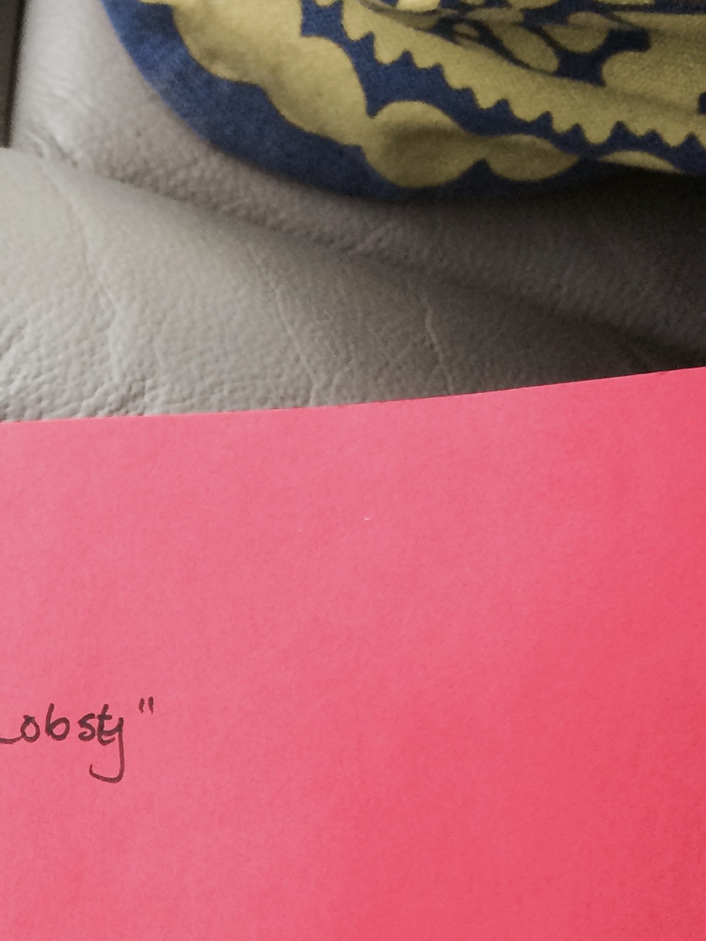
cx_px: -41
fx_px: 1849
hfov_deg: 20.7
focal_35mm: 68
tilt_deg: -72.4
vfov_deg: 27.5
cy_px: 854
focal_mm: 4.15
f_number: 2.2
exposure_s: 1/30
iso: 100
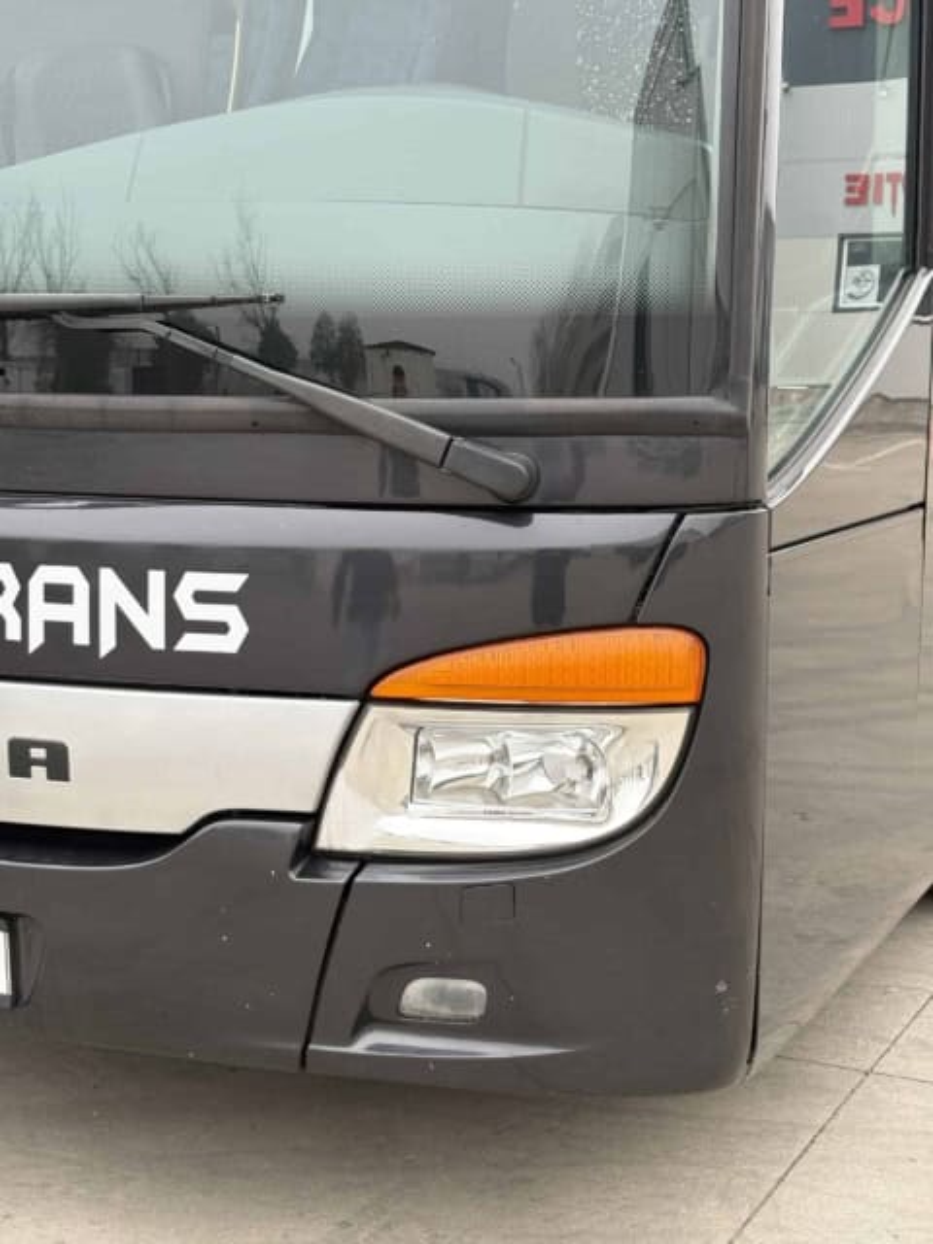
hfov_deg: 28.0
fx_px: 1869
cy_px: 622
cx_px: 466
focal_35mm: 52
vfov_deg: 36.8
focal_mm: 6
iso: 50
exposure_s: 1/260
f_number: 1.6
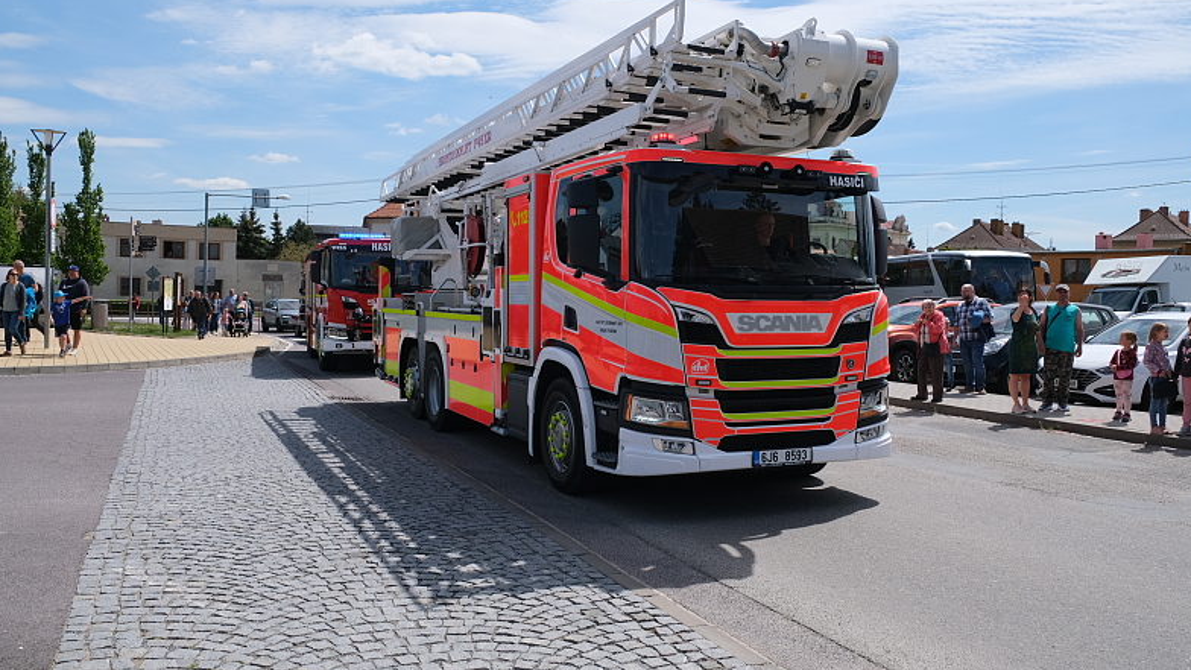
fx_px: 979
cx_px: 596
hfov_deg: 62.6
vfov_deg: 37.7
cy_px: 288
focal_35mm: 31
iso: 320
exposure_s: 1/680
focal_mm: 19.6
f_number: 8
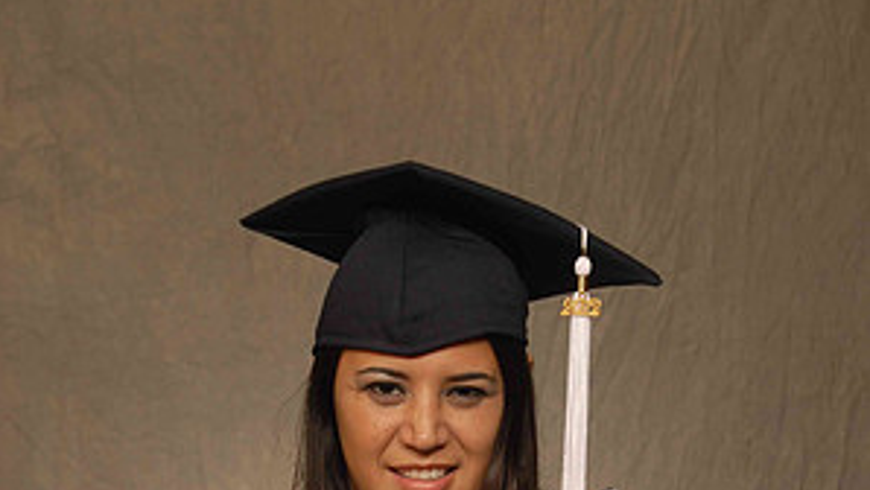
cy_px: 505
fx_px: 2465
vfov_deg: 11.2
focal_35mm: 107
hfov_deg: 20.0
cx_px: 436
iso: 200
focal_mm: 45
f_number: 5.6
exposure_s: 1/160
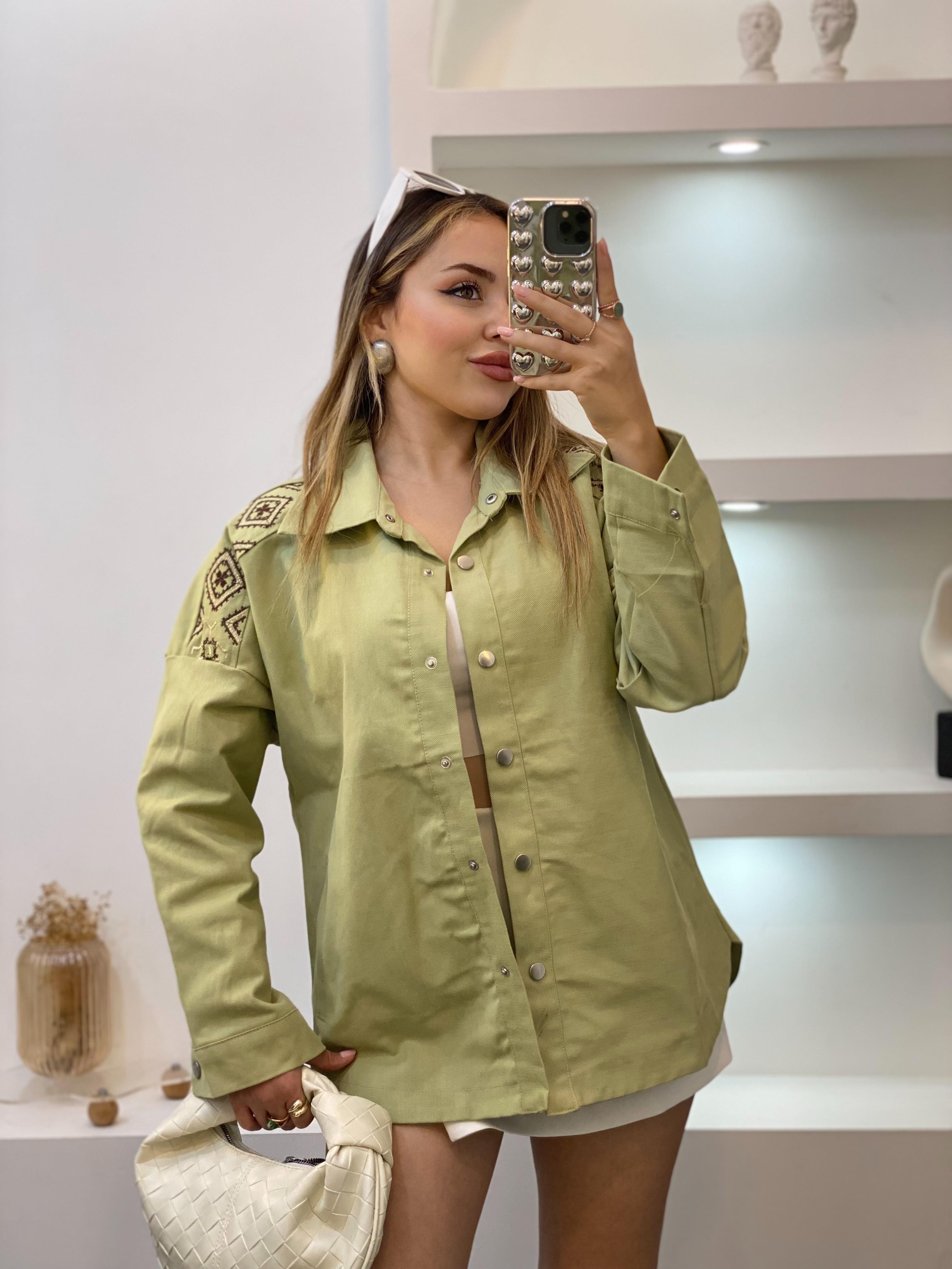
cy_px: 634
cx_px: 476
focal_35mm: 52
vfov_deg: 36.8
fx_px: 1907
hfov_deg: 28.0
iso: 80
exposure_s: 1/100
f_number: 2
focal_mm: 6
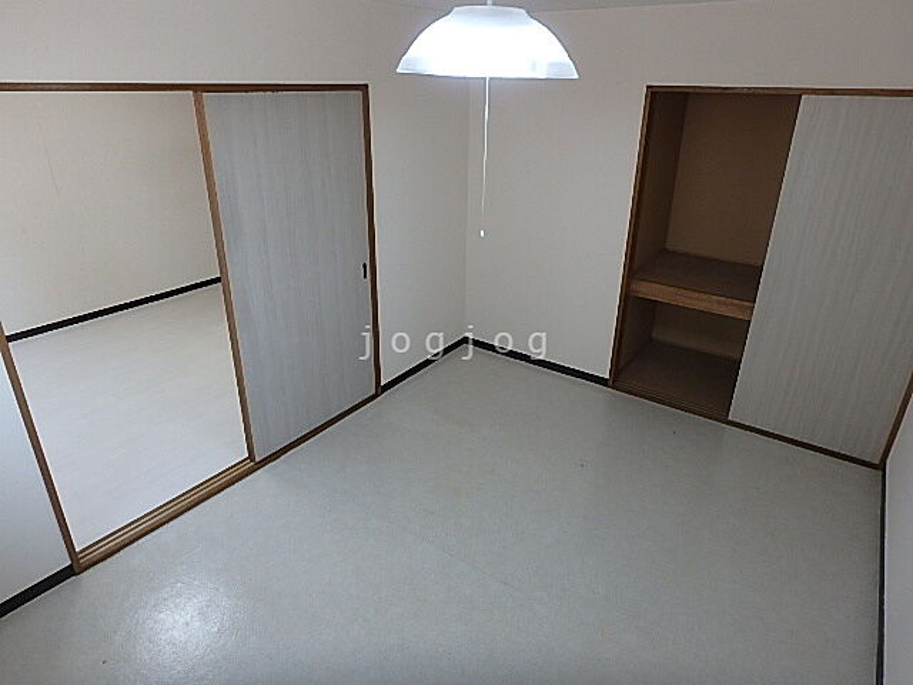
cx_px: 456
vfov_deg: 63.4
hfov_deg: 79.0
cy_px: 342
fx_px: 554
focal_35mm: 21
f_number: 3.5
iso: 200
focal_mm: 3.7
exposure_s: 1/50
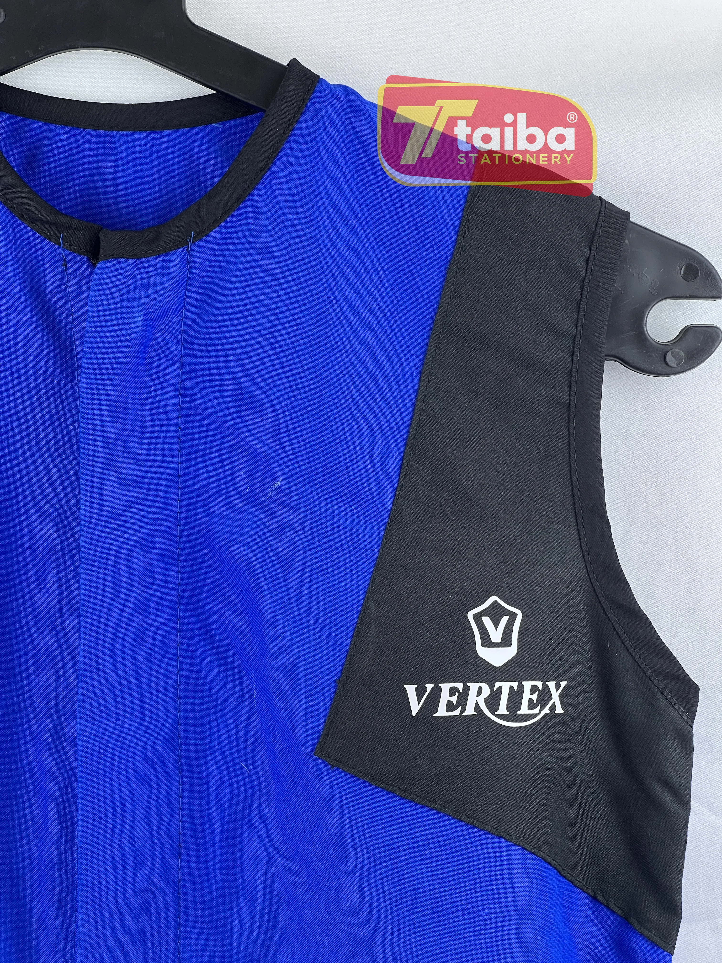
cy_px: 482
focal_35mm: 77
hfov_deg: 19.1
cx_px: 361
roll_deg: +0.4
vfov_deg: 25.3
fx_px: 2141
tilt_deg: -0.4
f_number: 2.8
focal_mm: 9
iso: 64
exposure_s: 1/100
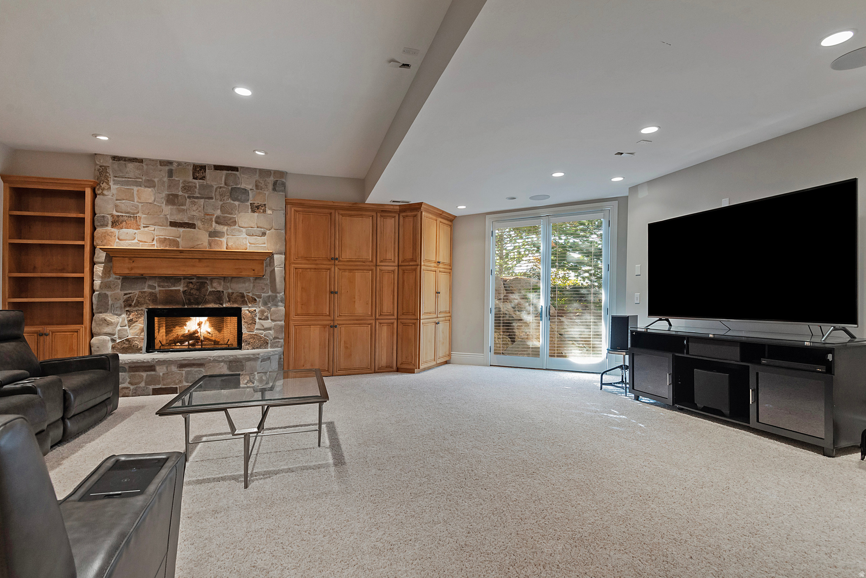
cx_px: 433
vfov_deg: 73.8
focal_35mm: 16
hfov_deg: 96.7
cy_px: 289
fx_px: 385
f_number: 7.1
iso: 1250
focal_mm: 16
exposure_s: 1/25
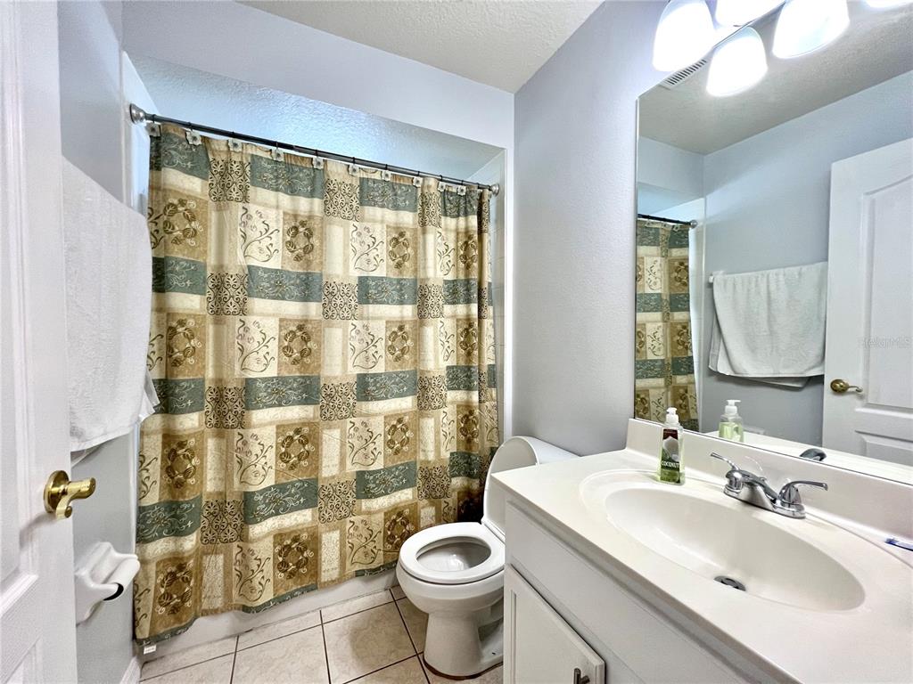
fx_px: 343
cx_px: 456
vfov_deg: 89.9
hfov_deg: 106.2
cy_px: 342
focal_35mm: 13
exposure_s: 1/120
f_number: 1.8
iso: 200
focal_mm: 1.57
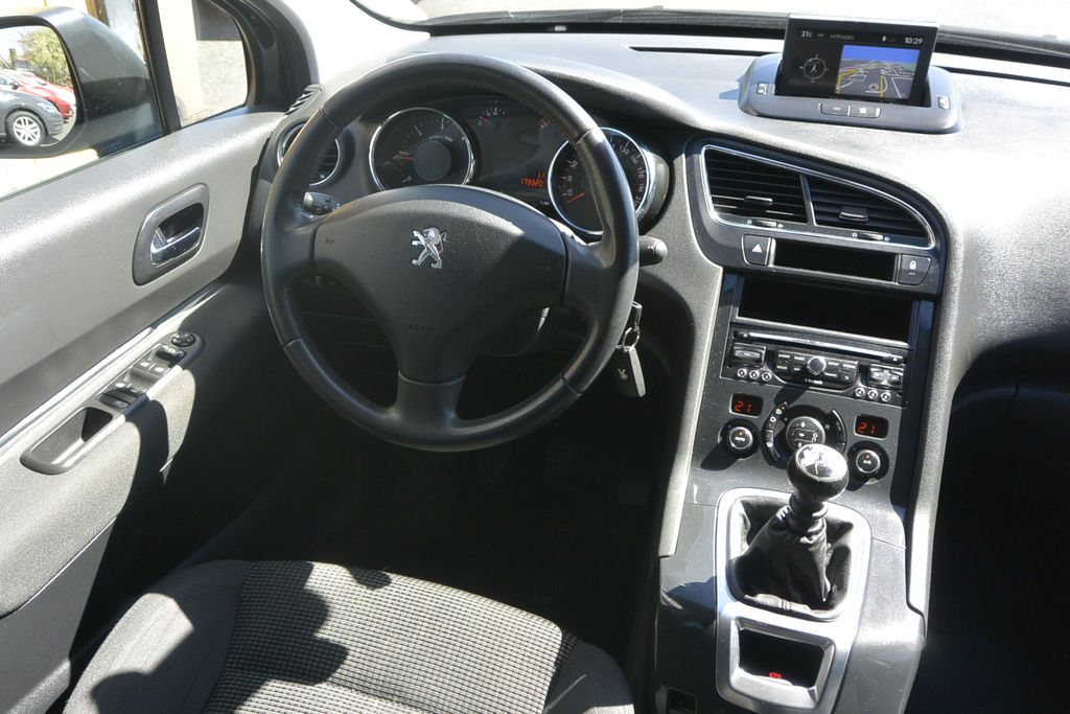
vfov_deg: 43.6
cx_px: 535
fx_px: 892
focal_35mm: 30
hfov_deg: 61.9
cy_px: 357
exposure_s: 1/250
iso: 180
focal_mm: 11.4
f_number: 3.5
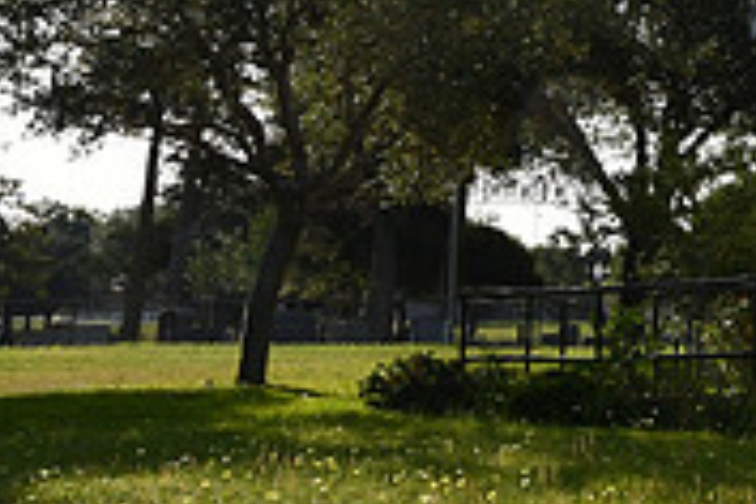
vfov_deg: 11.1
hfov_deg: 15.6
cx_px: 1132
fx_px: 2541
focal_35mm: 121
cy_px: -117
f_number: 16
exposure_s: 1/1000
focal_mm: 25
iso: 800
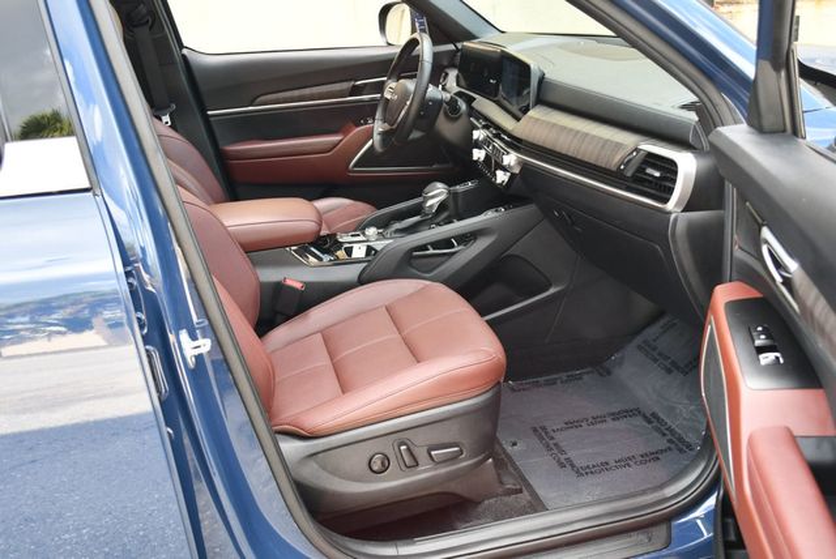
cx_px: 418
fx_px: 837
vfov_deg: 36.9
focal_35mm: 36
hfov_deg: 53.1
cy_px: 280
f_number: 3.5
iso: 400
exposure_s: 1/250
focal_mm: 18
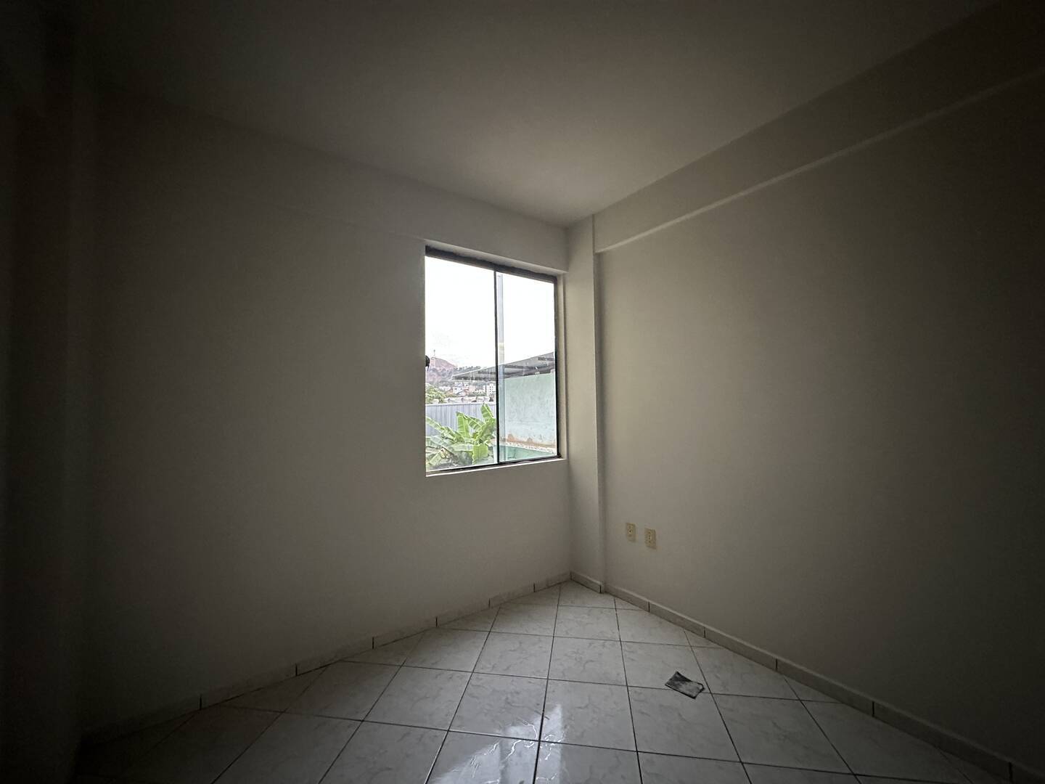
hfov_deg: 102.1
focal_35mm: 14
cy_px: 392
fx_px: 423
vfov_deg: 85.7
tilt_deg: +2.3
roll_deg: +0.0
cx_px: 522
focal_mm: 2.22
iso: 640
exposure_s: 1/60
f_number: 2.2
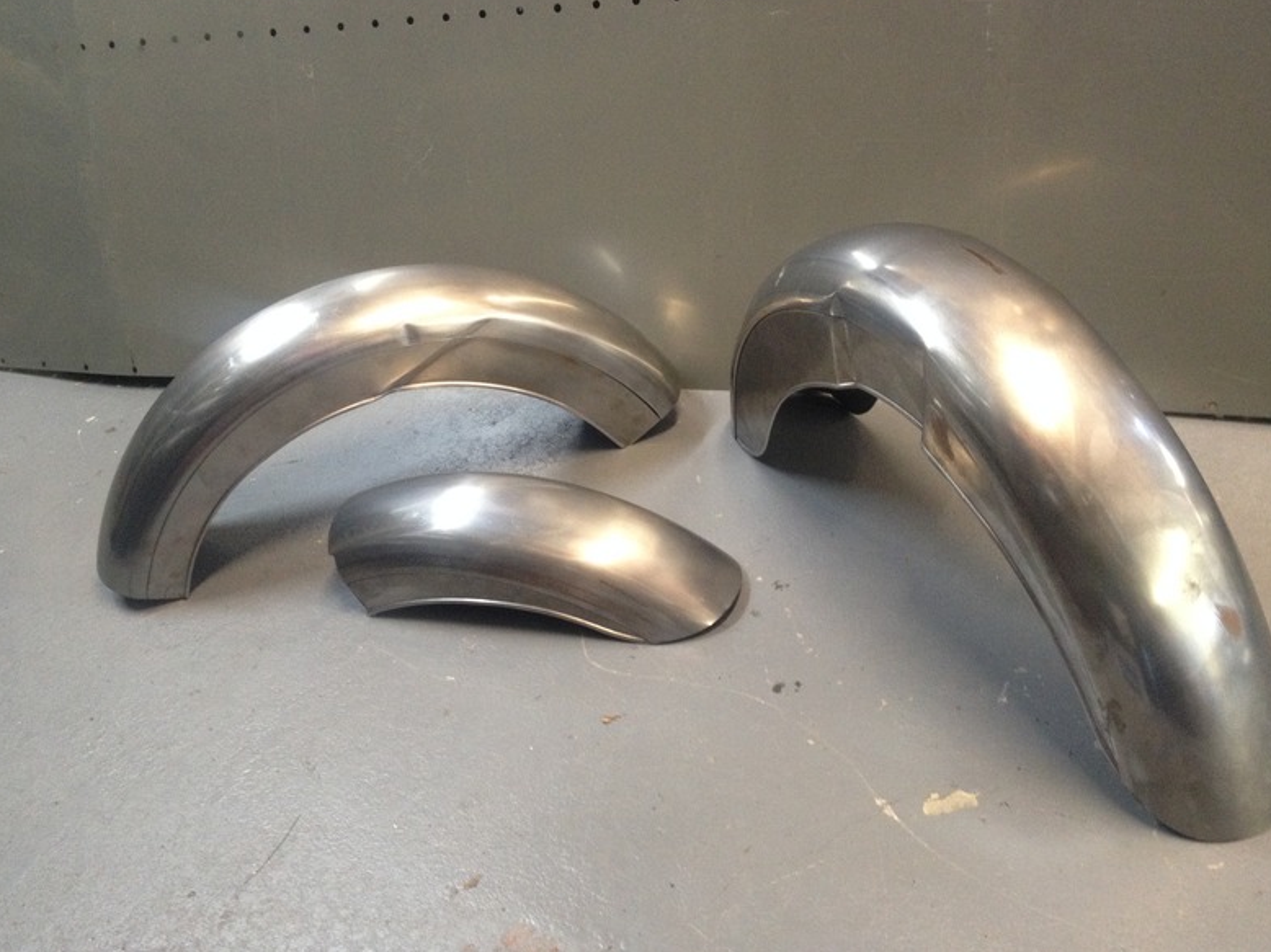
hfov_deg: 51.4
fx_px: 1321
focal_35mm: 36
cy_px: 469
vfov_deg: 39.6
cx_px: 637
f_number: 2.4
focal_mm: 4.28
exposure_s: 1/20
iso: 200
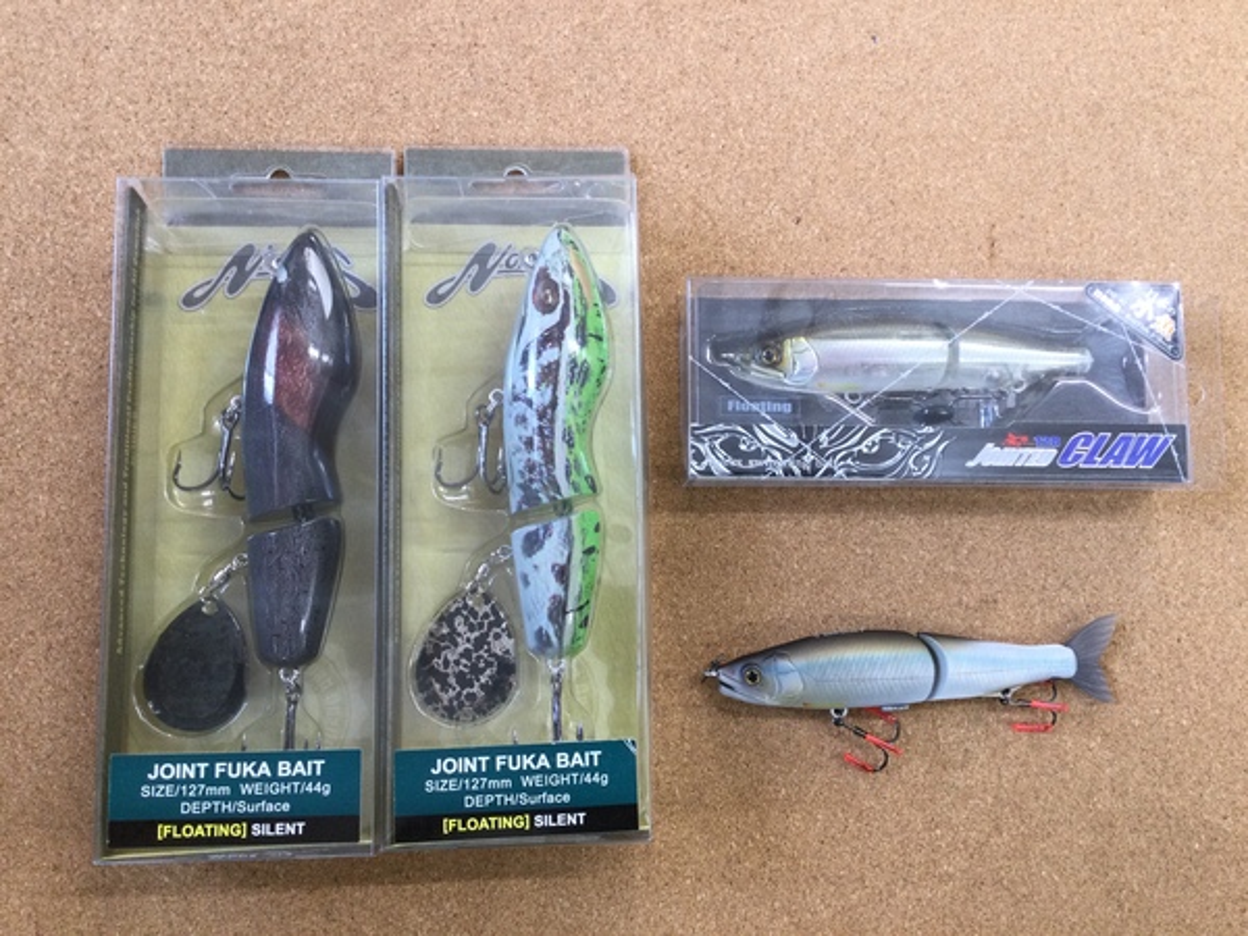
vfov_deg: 45.4
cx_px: 624
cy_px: 468
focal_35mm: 31
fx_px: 1118
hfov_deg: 58.4
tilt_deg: -83.7
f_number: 2.4
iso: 50
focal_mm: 3.3
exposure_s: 1/30
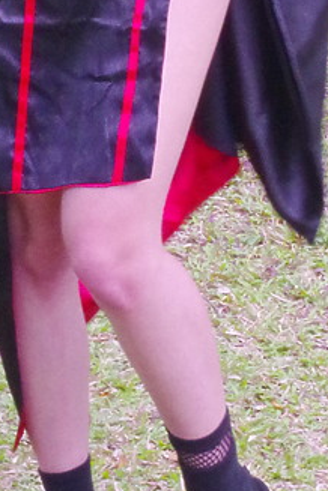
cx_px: 60
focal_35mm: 199
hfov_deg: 6.9
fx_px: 2717
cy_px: -149
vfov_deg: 10.1
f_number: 4.5
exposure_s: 1/20
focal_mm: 37
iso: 2000
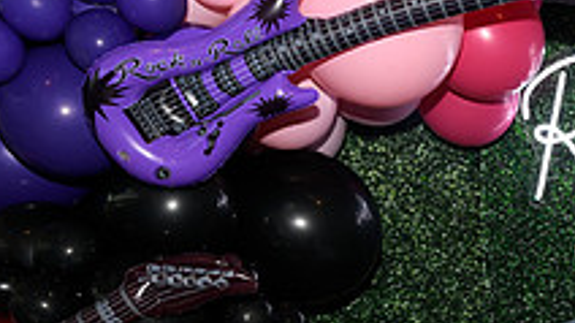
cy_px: 504
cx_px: 773
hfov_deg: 22.5
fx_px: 1265
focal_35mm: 83
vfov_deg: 13.6
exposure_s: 1/60
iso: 500
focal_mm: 29
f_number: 6.3
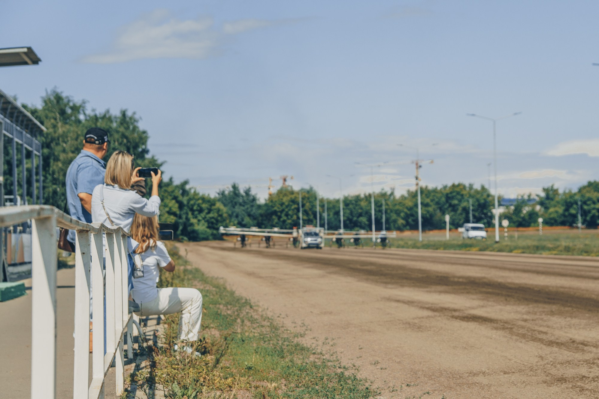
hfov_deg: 21.9
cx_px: 348
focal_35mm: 93
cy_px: 221
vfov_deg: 14.7
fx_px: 1546
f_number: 4.5
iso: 50
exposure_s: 1/1250
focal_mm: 52
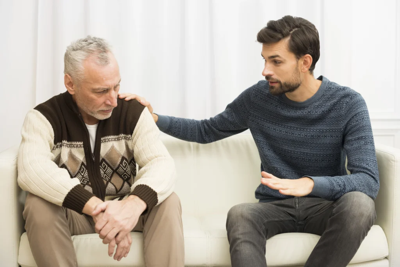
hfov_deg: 39.6
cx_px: 200
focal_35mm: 50
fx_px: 556
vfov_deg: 27.0
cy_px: 134
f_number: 4
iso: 400
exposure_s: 1/100
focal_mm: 50
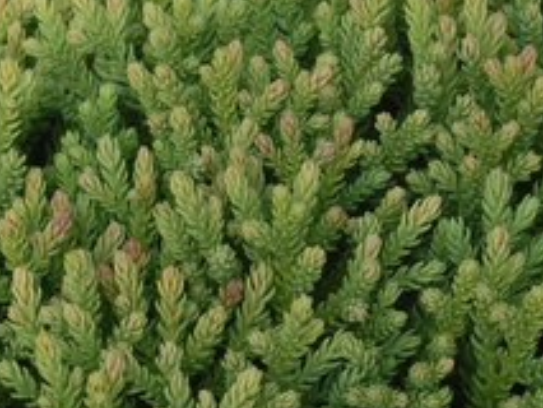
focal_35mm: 264
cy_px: 335
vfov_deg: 5.6
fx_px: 4144
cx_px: 171
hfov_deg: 7.5
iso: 400
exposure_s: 1/250
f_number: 8
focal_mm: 38
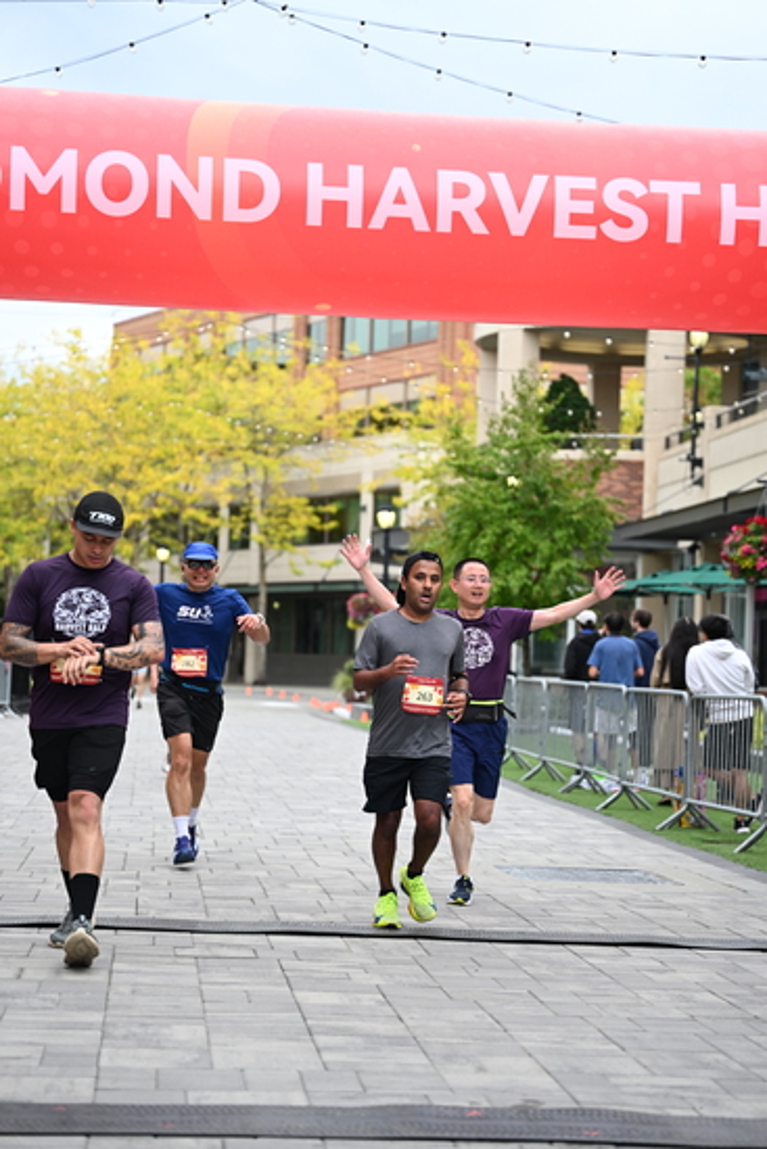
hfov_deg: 18.9
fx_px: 2299
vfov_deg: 28.1
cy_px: 574
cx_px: 384
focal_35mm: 72
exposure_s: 1/2000
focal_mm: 72
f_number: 2.8
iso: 640
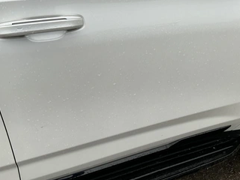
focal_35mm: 35
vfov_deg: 40.7
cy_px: 81
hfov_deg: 52.5
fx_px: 243
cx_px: 131
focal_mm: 3
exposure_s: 1/461
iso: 25
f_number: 1.8
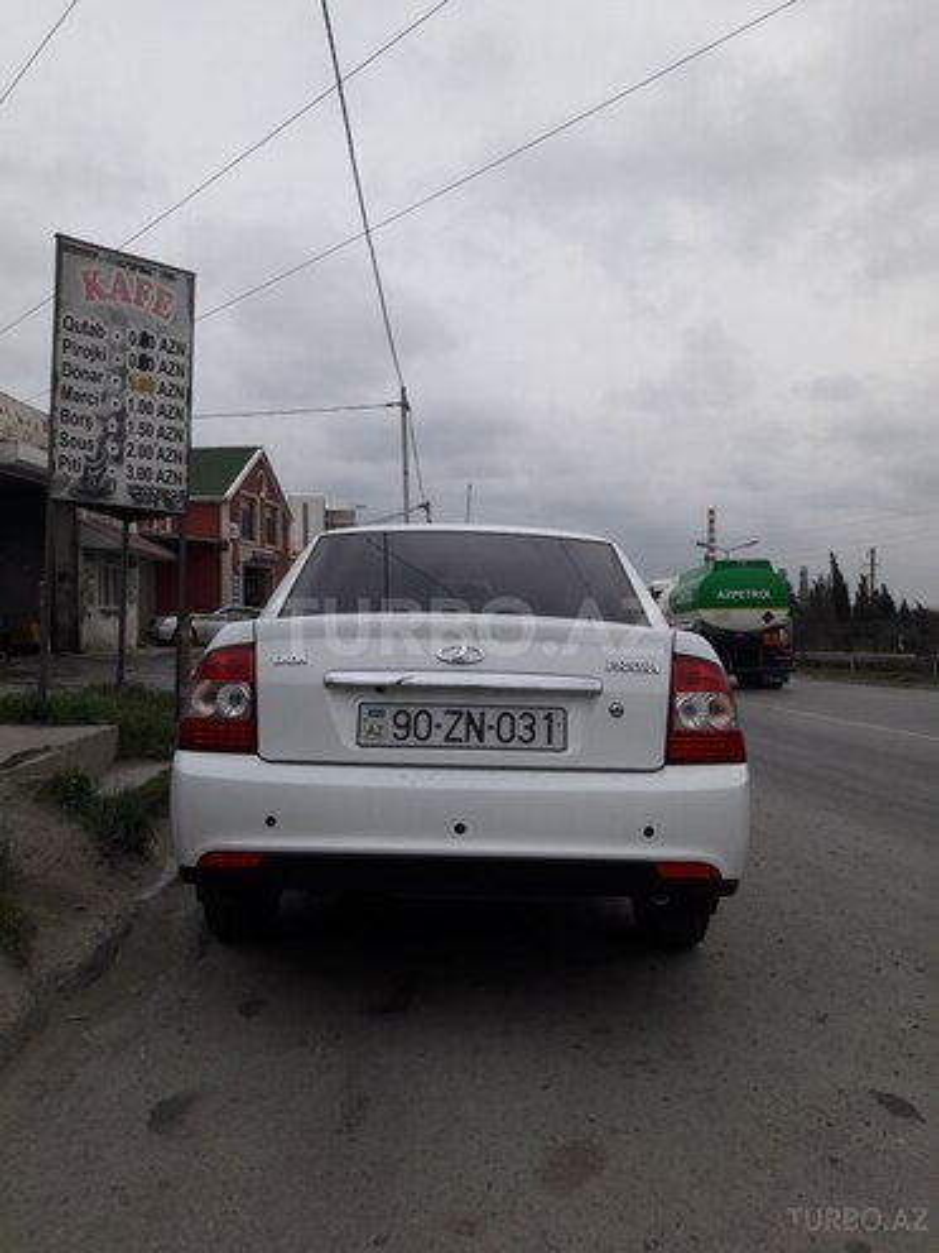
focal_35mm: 28
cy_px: 626
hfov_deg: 49.7
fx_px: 1013
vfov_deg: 63.4
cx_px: 470
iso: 40
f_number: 1.9
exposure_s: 1/241
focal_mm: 3.7
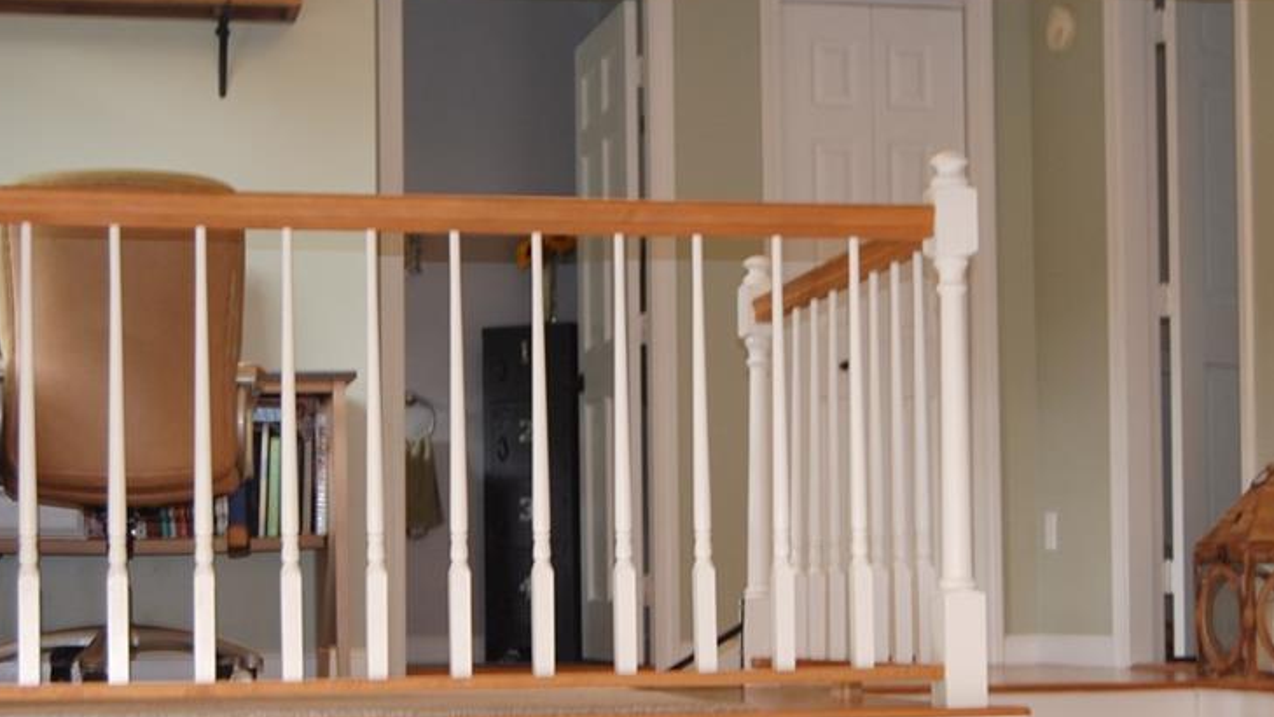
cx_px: 587
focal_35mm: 75
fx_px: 2534
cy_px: 514
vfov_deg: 16.0
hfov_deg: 28.2
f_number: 4.5
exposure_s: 1/15
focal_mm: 34
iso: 400
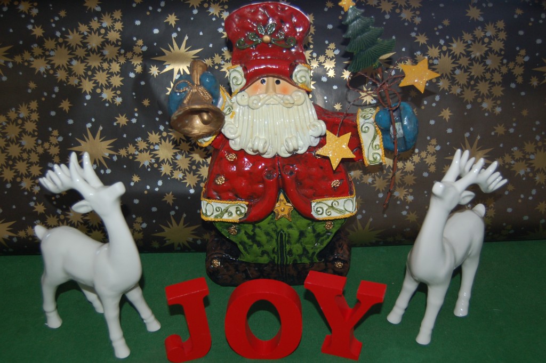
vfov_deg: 34.2
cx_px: 273
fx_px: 591
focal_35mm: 39
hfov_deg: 49.6
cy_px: 182
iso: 400
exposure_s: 1/60
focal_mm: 26
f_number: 4.2
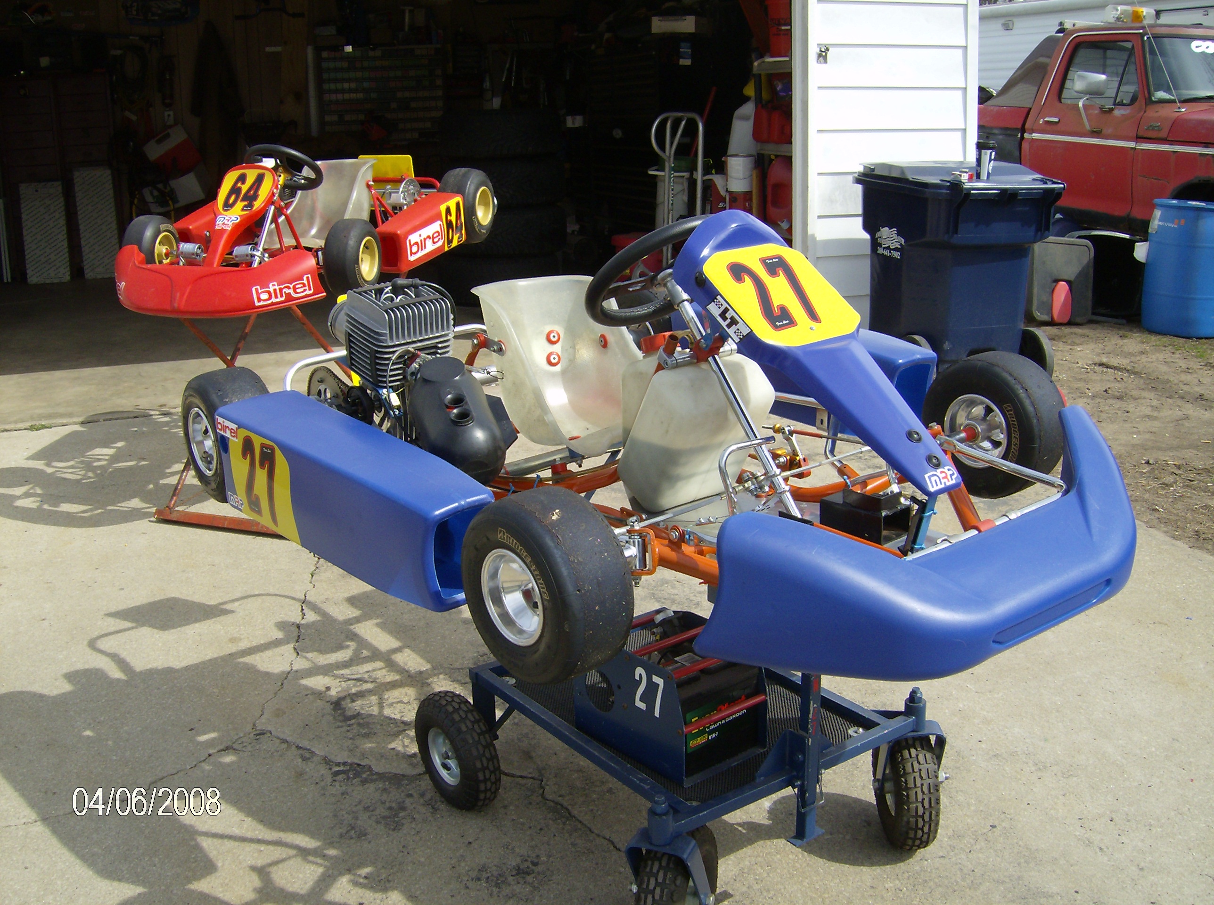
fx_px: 1260
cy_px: 452
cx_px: 607
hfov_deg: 51.5
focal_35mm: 36
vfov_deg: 39.5
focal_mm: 6
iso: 100
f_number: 4.7
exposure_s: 1/479
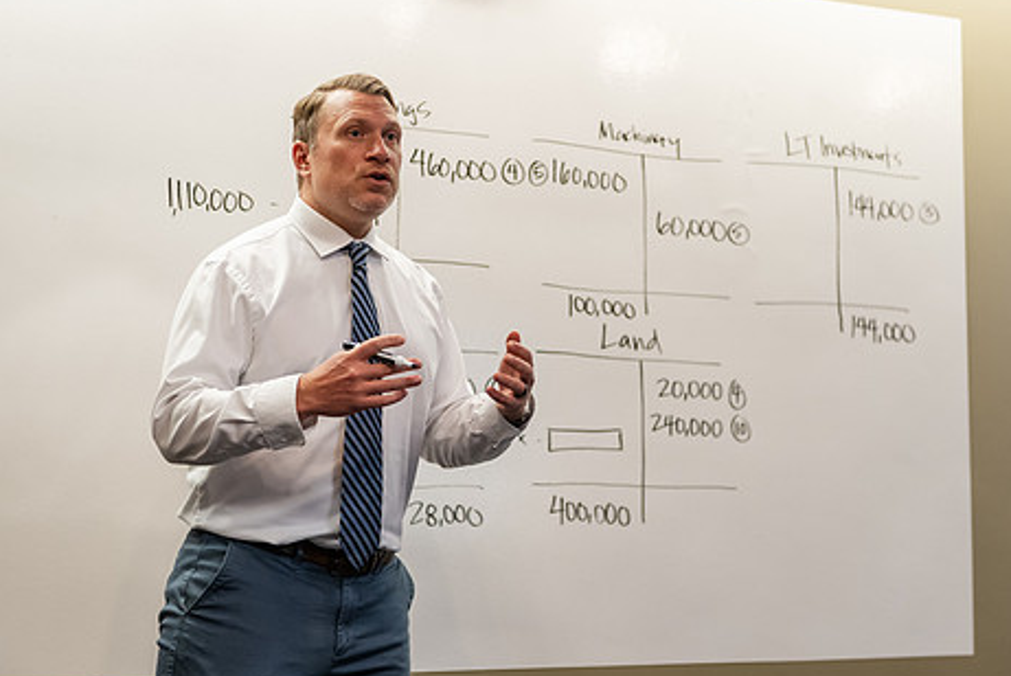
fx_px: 2192
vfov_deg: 17.5
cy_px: 289
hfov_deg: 26.0
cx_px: 476
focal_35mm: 78
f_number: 3.2
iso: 1600
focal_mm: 62
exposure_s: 1/200
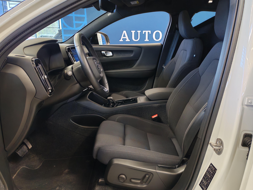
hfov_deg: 60.0
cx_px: 126
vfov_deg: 46.8
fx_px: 219
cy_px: 95
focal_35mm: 30
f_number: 1.9
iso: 500
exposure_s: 1/100
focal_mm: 6.12
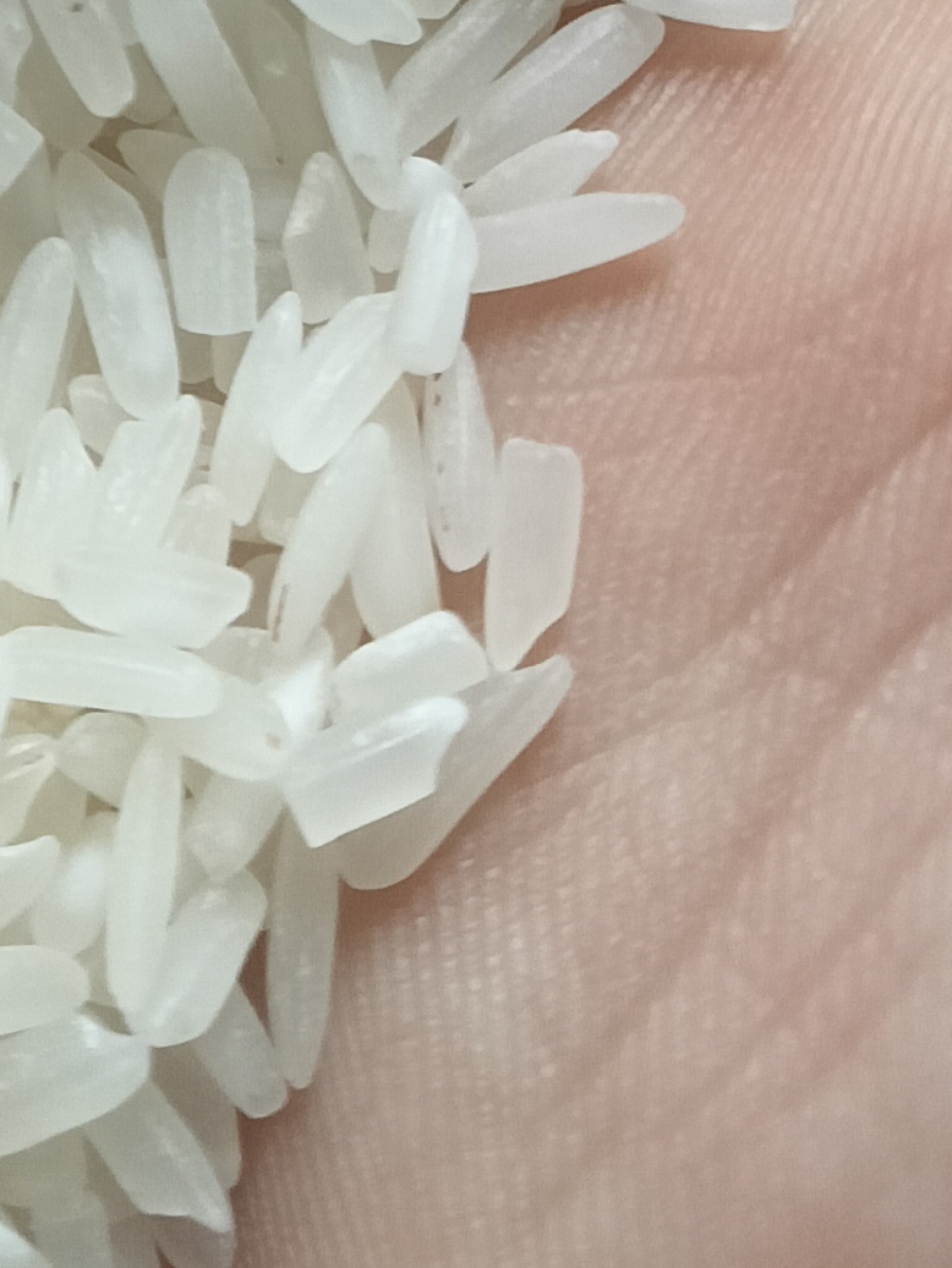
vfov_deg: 21.0
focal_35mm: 85
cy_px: -348
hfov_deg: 16.2
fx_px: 3116
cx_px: -374
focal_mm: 3.61
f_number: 1.8
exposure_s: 1/50
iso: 250
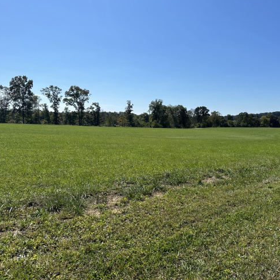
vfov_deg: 55.6
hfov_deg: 54.8
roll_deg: -1.2
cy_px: 137
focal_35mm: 29
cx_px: 179
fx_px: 265
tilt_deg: -2.8
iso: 80
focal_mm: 6.86
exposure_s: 1/6623
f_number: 1.78
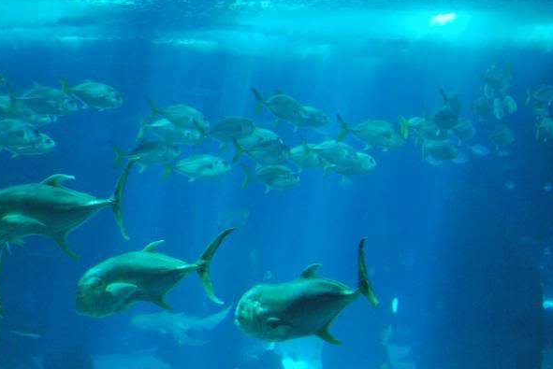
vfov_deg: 21.0
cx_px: 278
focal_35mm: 65
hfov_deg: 30.9
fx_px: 999
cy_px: 195
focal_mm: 40
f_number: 5
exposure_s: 1/60
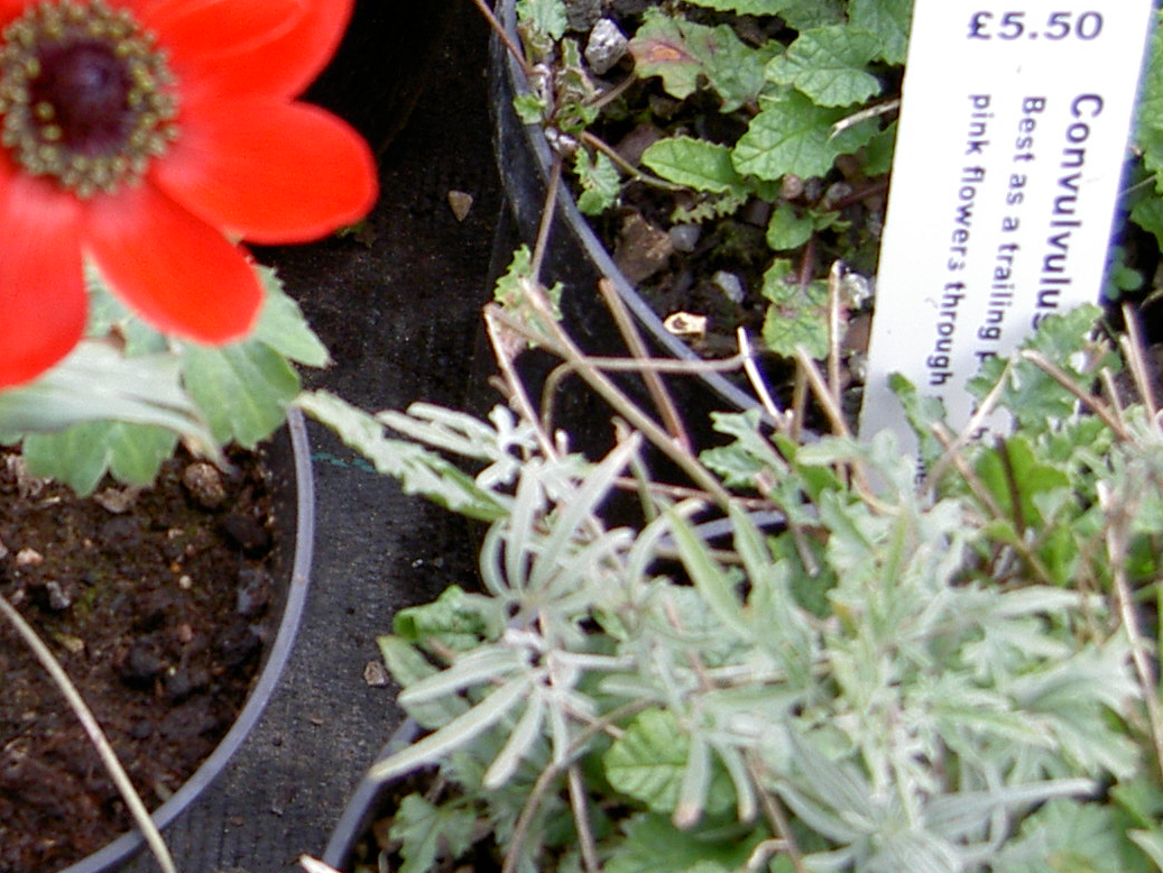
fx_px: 2856
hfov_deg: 22.4
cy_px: 413
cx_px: 89
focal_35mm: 85
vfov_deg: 17.4
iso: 50
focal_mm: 5.6
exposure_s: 1/100
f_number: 2.8
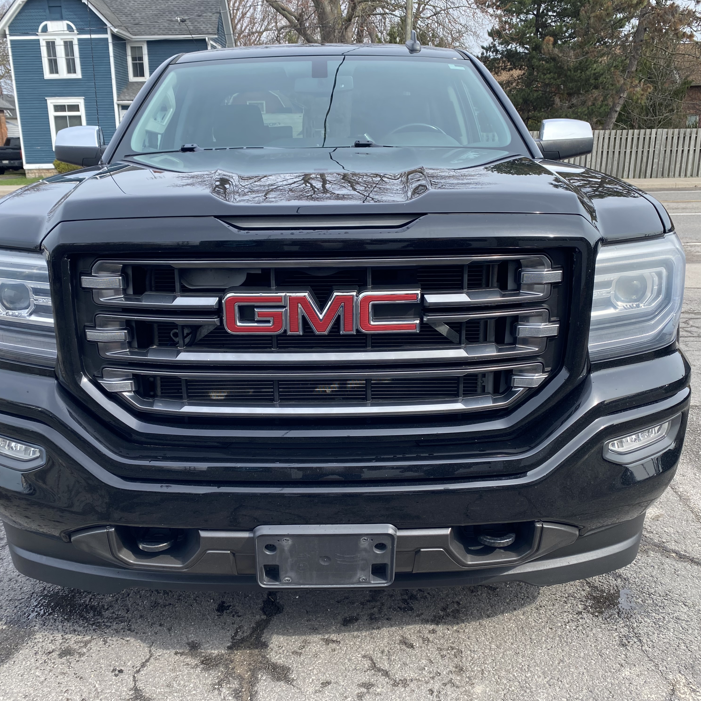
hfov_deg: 52.5
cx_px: 331
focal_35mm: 31
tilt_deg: -17.2
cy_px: 352
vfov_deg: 52.5
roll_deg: +0.8
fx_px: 710
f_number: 1.8
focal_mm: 4.25
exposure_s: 1/805
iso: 32
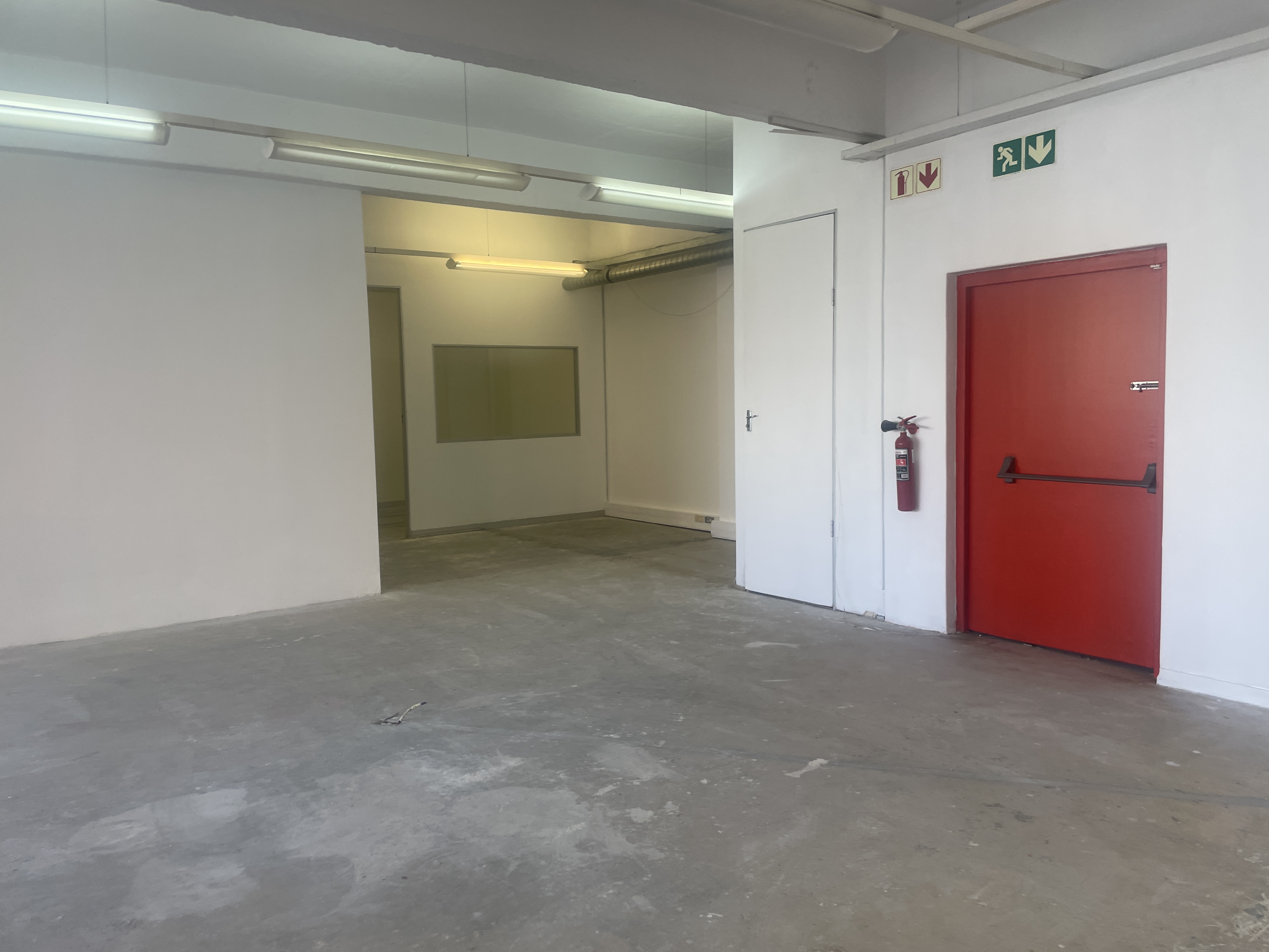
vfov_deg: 53.1
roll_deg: +1.0
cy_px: 476
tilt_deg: -4.5
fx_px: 953
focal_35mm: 26
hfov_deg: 67.3
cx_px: 634
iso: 40
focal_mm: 4.2
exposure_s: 1/100
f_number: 1.6
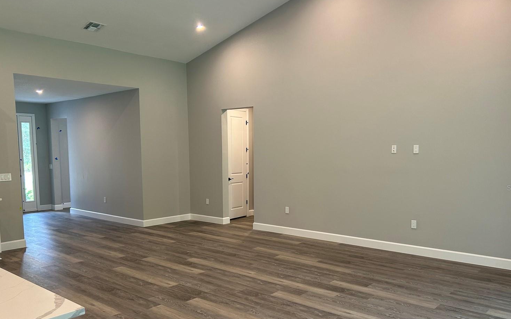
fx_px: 418
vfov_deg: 41.7
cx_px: 262
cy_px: 187
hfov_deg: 62.9
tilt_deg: -5.6
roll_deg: +0.6
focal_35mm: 30
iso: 100
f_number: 1.5
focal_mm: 5.7
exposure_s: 1/60
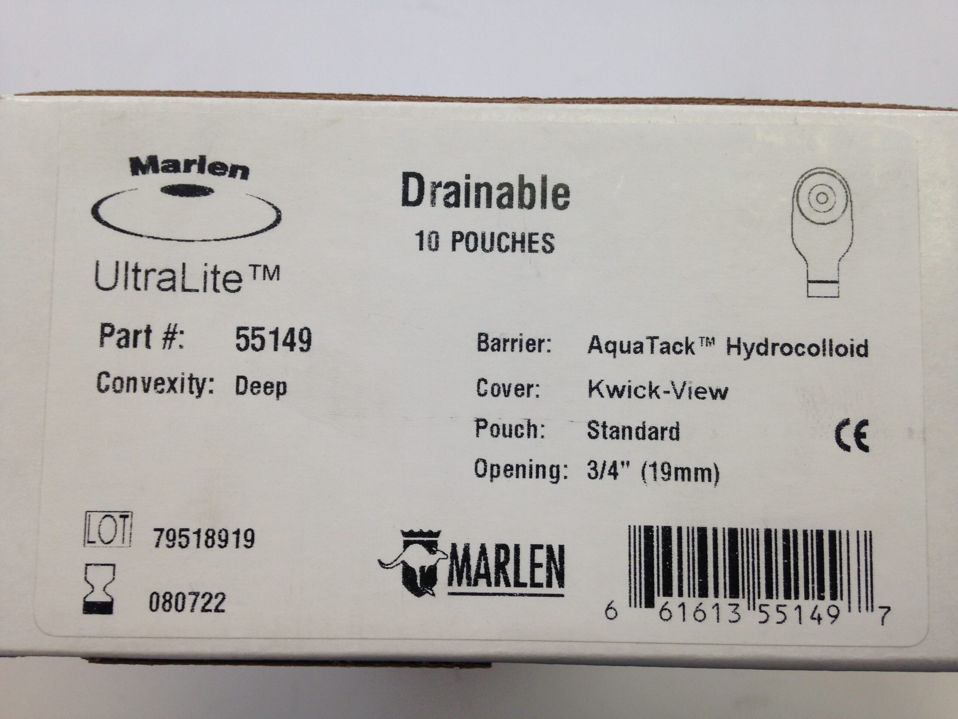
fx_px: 913
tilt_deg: -85.6
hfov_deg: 55.4
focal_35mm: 33
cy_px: 360
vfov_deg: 42.9
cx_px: 479
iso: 50
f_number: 2.4
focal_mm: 4.12
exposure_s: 1/60
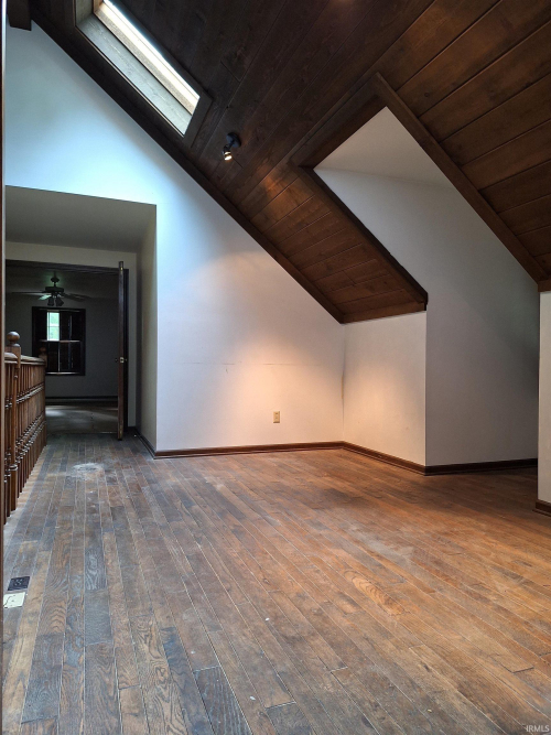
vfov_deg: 73.9
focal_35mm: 23
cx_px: 276
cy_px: 368
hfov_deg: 58.9
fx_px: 488
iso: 250
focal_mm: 5.54
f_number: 1.8
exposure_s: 1/40
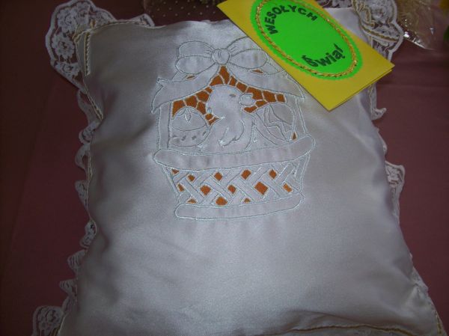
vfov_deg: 39.6
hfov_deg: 51.4
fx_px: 467
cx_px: 224
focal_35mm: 36
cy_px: 168
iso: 80
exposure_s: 1/64
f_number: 2.7
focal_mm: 6
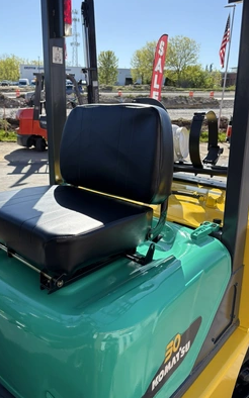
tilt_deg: -18.2
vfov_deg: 66.5
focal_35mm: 28
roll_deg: -0.8
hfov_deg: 44.3
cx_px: 98
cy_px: 197
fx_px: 304
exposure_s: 1/1901
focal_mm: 5.96
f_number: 1.6
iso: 64
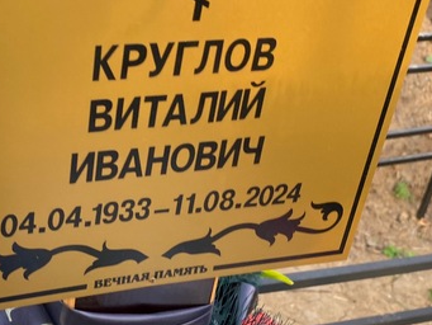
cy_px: 178
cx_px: 90
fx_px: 762
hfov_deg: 30.9
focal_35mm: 61
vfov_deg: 24.0
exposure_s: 1/122
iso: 40
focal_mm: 4.25
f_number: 1.8
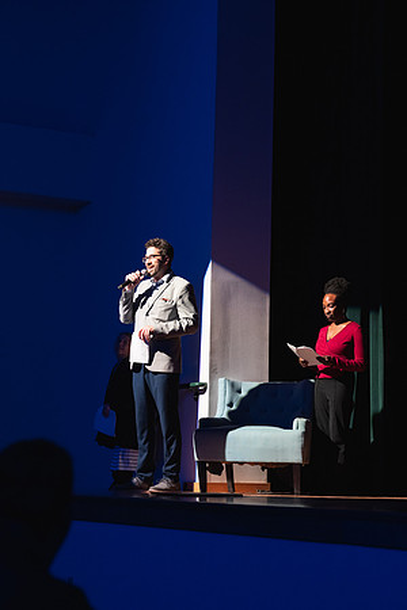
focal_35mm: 85
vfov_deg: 23.9
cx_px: 204
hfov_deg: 16.1
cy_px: 305
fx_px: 1441
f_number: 4
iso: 1250
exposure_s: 1/160
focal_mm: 85
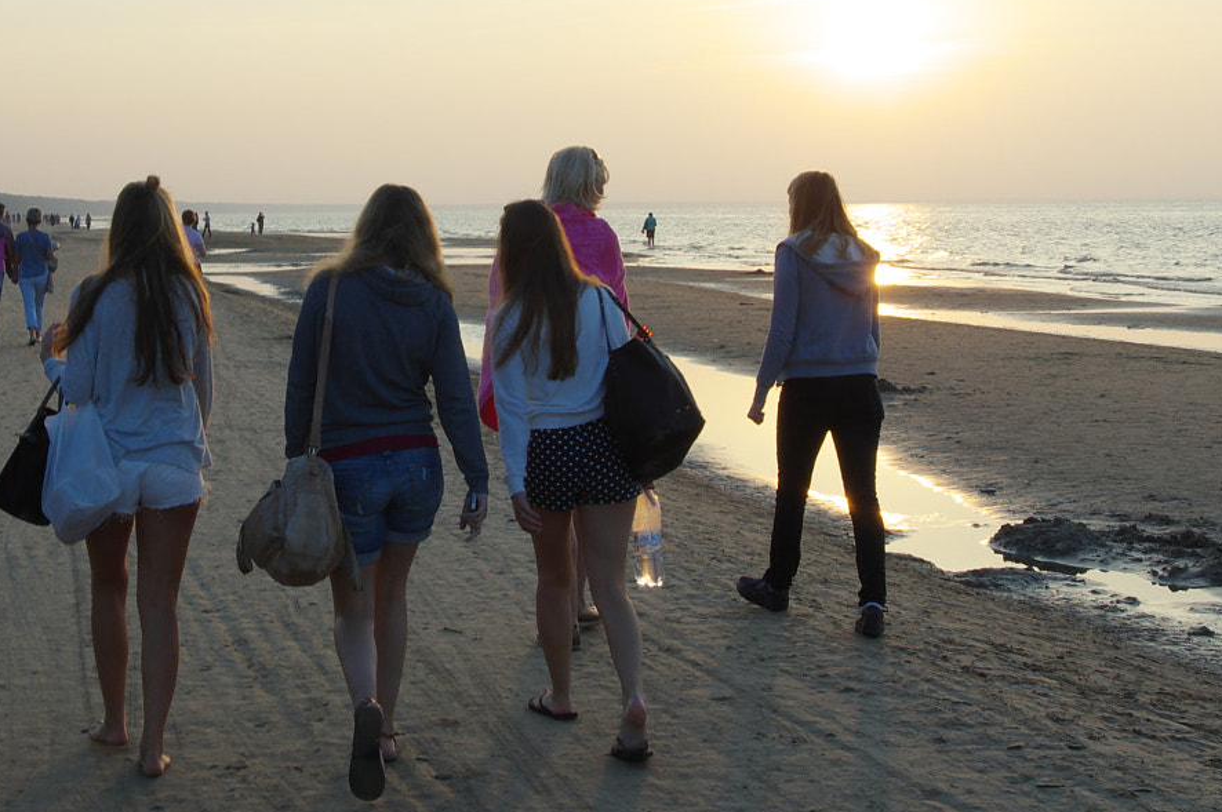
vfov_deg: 20.7
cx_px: 433
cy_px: 210
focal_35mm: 65
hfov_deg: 30.8
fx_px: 2204
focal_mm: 24
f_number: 11
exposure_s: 1/125
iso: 200
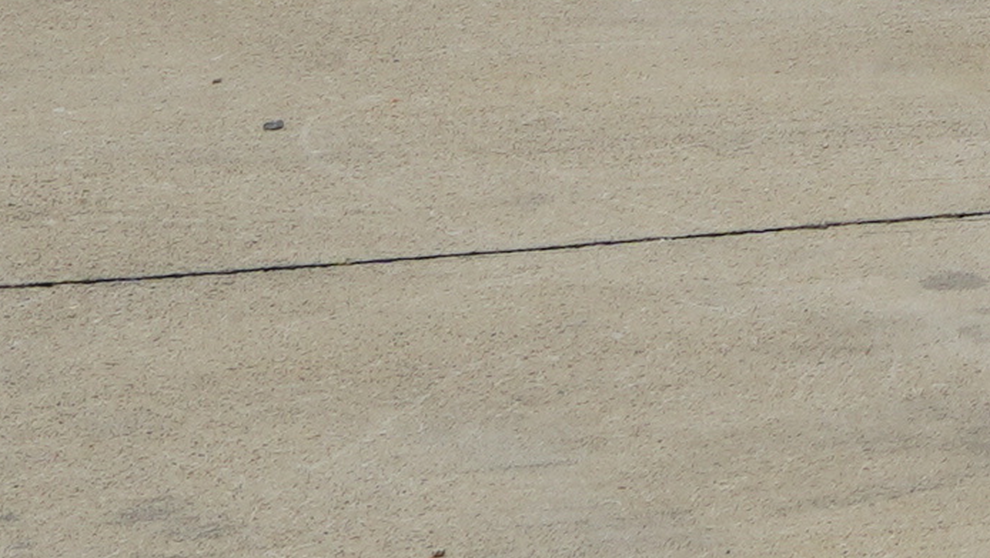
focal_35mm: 192
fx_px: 5042
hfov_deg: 10.1
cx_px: 2205
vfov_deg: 6.1
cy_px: -672
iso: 100
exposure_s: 1/100
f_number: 6.3
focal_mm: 20
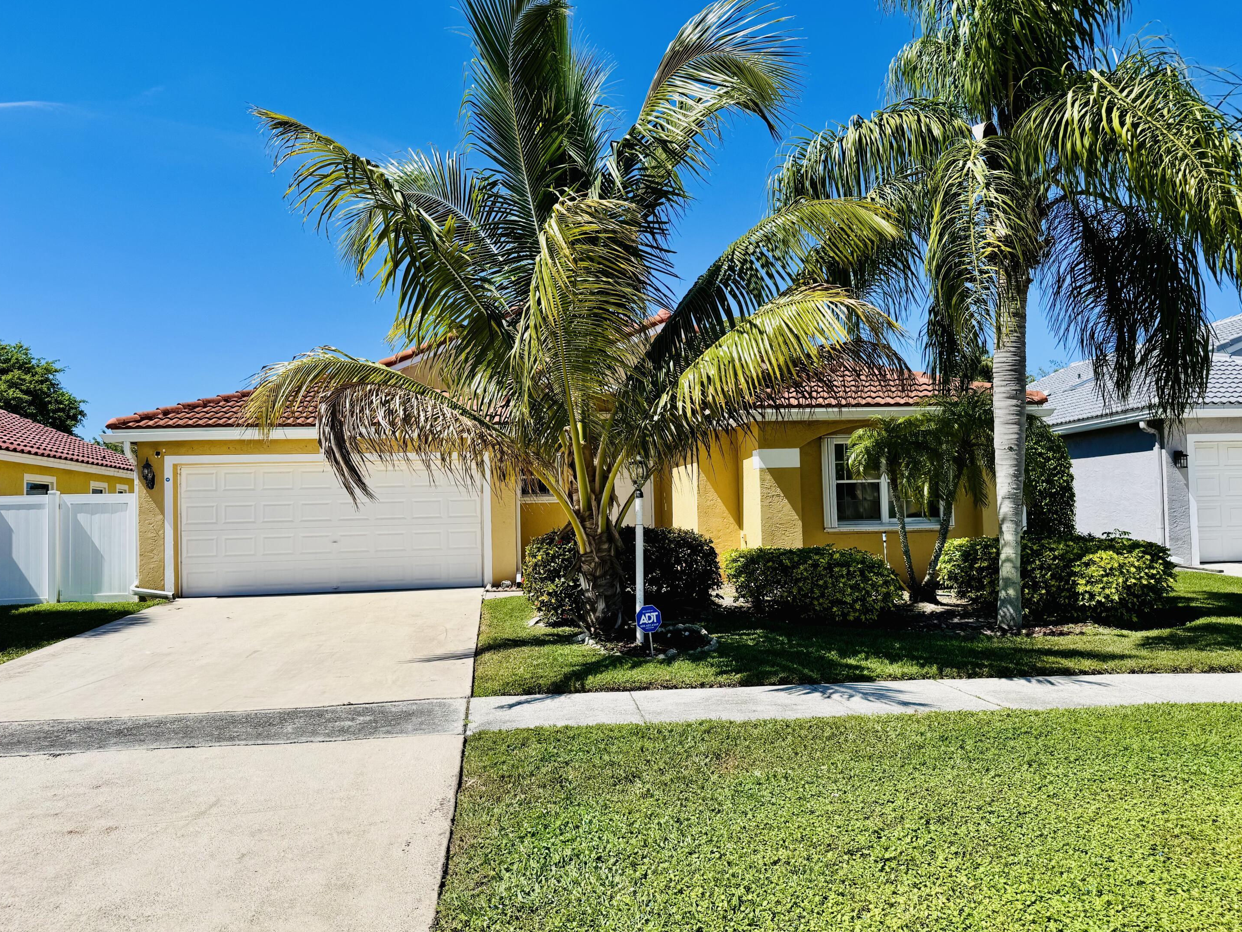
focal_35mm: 25
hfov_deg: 69.4
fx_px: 897
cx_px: 607
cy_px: 483
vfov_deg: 54.9
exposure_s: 1/5348
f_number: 1.78
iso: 80
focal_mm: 6.76
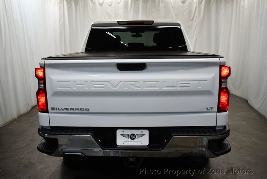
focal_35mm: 36
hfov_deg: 53.1
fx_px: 267
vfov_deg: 36.9
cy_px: 90
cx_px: 134
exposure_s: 1/200
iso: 800
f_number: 3.5
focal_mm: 18
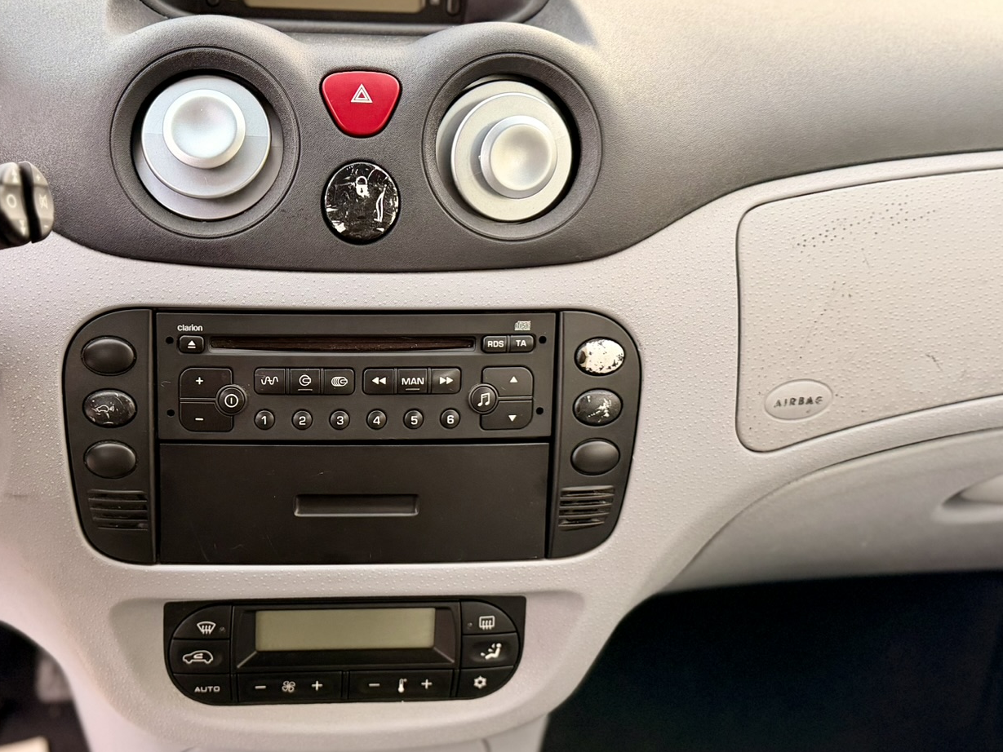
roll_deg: -1.1
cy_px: 391
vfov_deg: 36.0
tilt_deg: -29.3
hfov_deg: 46.0
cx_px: 331
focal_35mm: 40
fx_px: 1159
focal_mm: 6.76
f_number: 1.78
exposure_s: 1/60
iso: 320
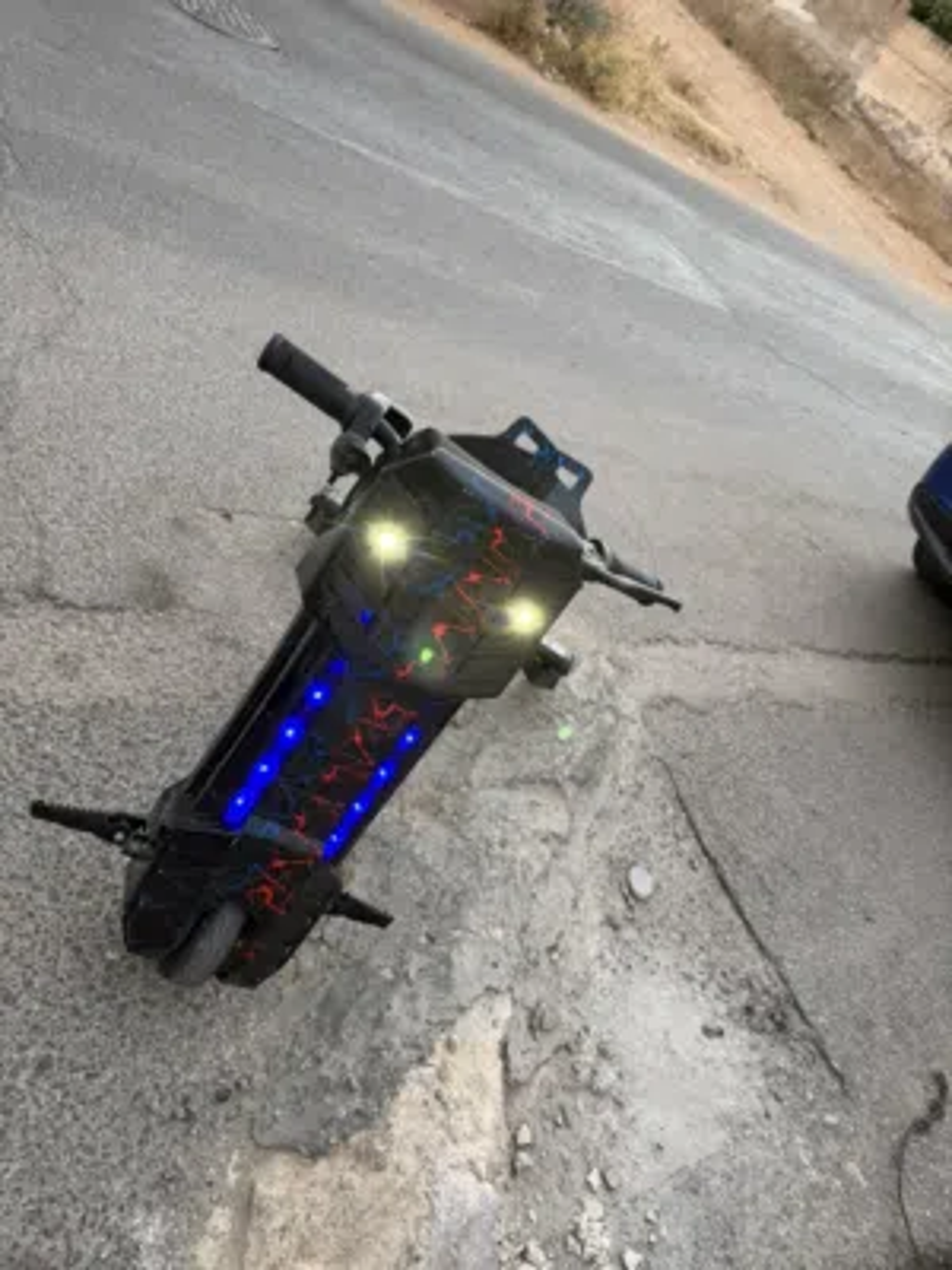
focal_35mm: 24
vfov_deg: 71.6
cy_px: 635
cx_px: 476
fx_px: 880
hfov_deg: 56.8
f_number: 1.78
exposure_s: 1/50
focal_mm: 6.76
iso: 320
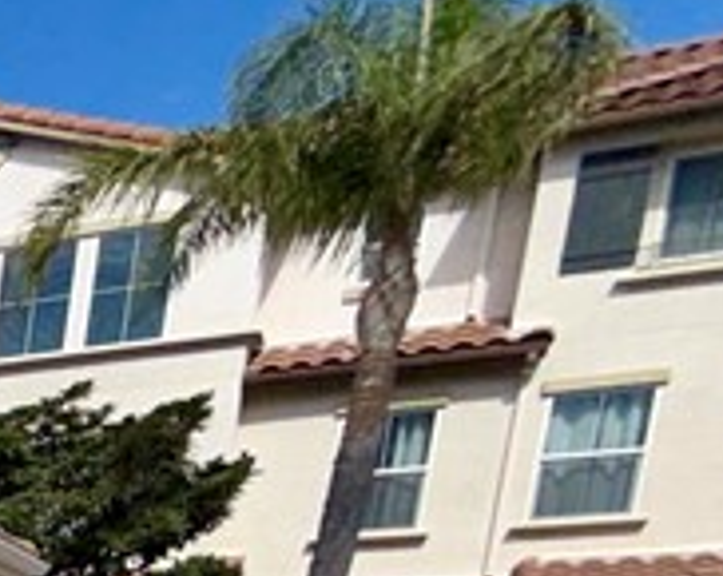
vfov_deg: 16.5
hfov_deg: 13.0
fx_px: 1645
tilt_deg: -9.5
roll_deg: -0.7
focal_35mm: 77
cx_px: -1247
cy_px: 1053
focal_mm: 2.22
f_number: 2.2
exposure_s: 1/2092
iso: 16
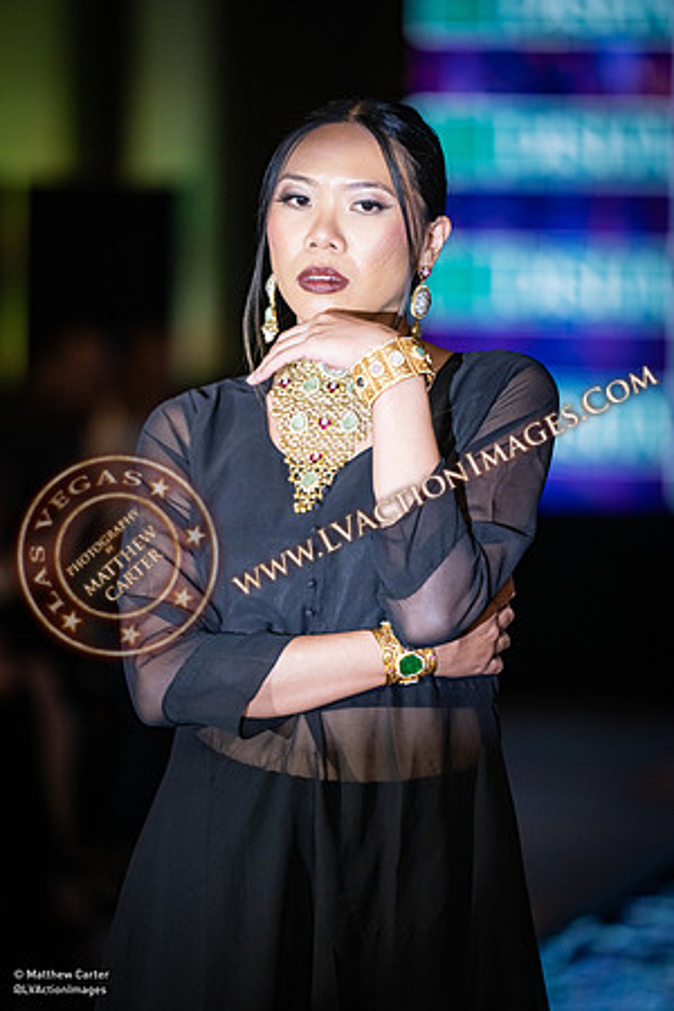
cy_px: 506
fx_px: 5616
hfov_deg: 6.9
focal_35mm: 200
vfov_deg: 10.3
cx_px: 337
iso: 2500
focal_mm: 200
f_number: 2.8
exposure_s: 1/1250
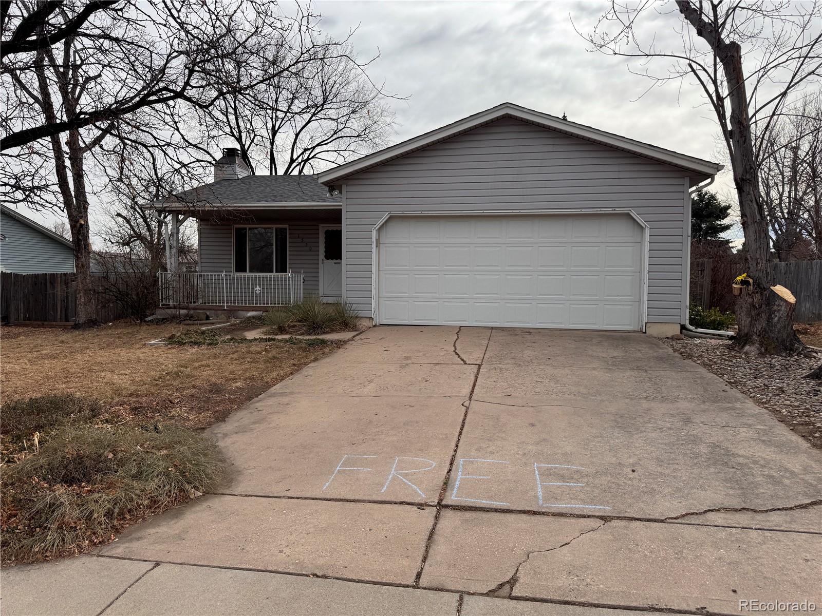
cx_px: 411
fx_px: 570
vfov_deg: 56.8
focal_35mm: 24
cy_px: 308
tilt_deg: -3.2
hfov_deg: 71.6
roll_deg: -1.4
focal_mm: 6.76
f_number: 1.78
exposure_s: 1/4950
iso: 80
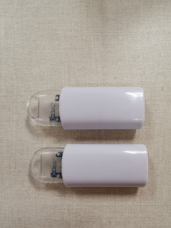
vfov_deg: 67.3
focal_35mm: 26
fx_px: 171
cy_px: 114
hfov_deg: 53.1
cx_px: 86
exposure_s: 1/30
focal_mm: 2.35
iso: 500
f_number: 2.2
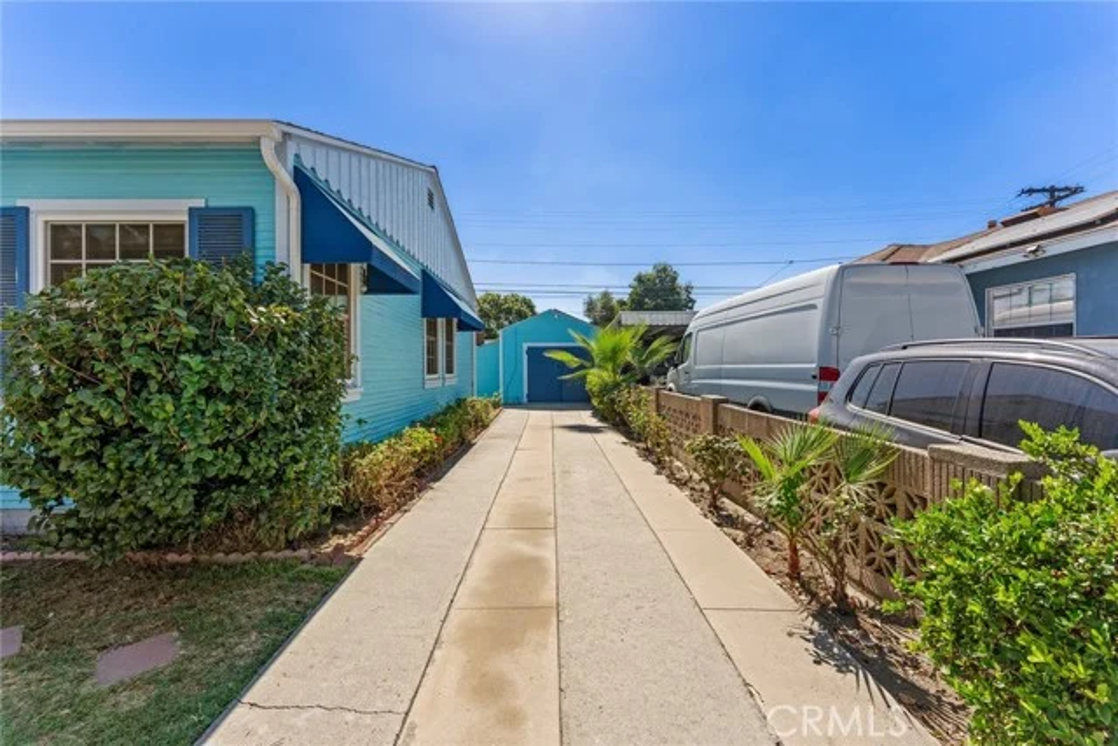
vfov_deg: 81.2
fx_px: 435
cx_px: 559
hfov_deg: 104.2
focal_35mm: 14
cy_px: 373
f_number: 6.3
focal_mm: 14
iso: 320
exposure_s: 1/400
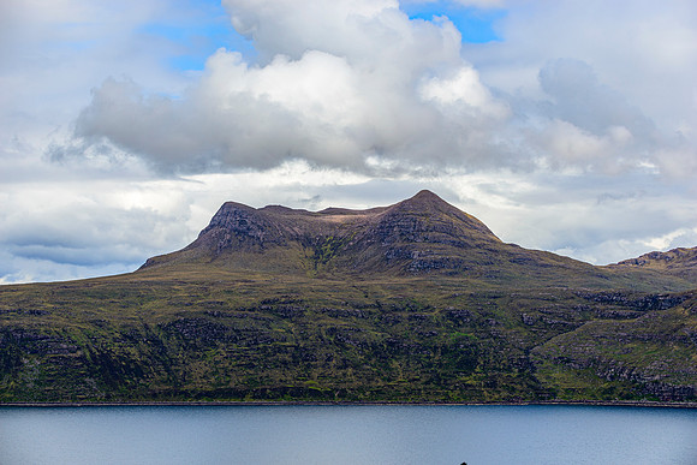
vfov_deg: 16.7
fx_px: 1588
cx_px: 348
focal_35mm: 82
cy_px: 232
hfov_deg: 24.8
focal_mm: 82
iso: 100
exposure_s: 1/800
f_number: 5.6
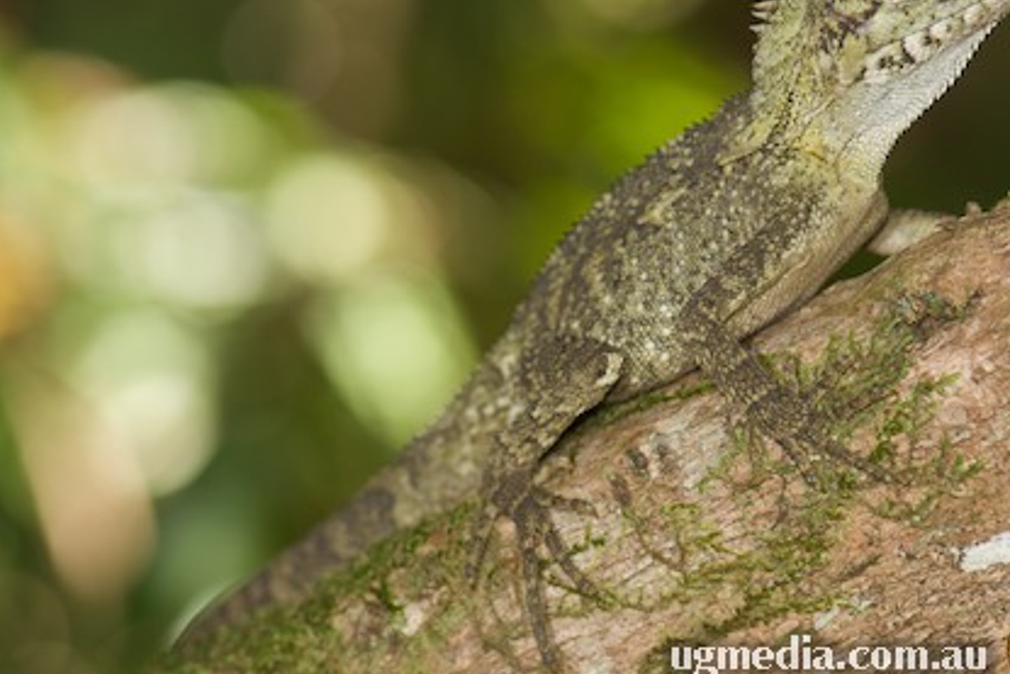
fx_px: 5321
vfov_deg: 7.2
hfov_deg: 10.8
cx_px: 489
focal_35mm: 190
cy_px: 301
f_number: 4
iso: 100
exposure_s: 1/60
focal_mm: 105
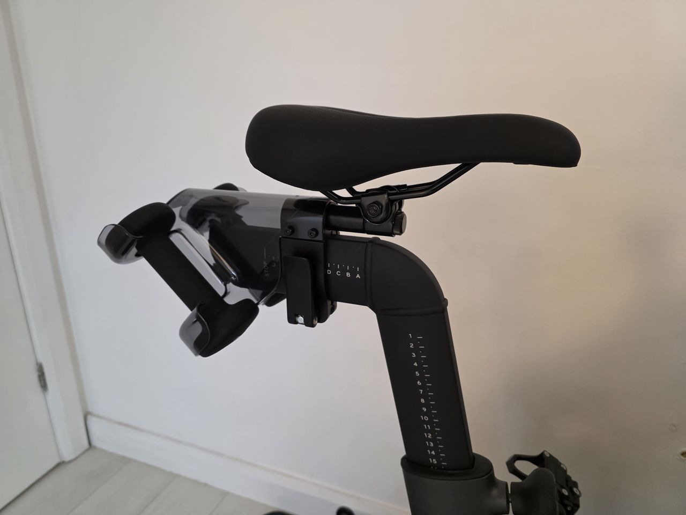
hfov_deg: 73.9
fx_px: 456
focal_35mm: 23
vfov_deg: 58.9
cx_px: 343
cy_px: 258
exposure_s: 1/100
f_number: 1.7
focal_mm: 6.3
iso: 800
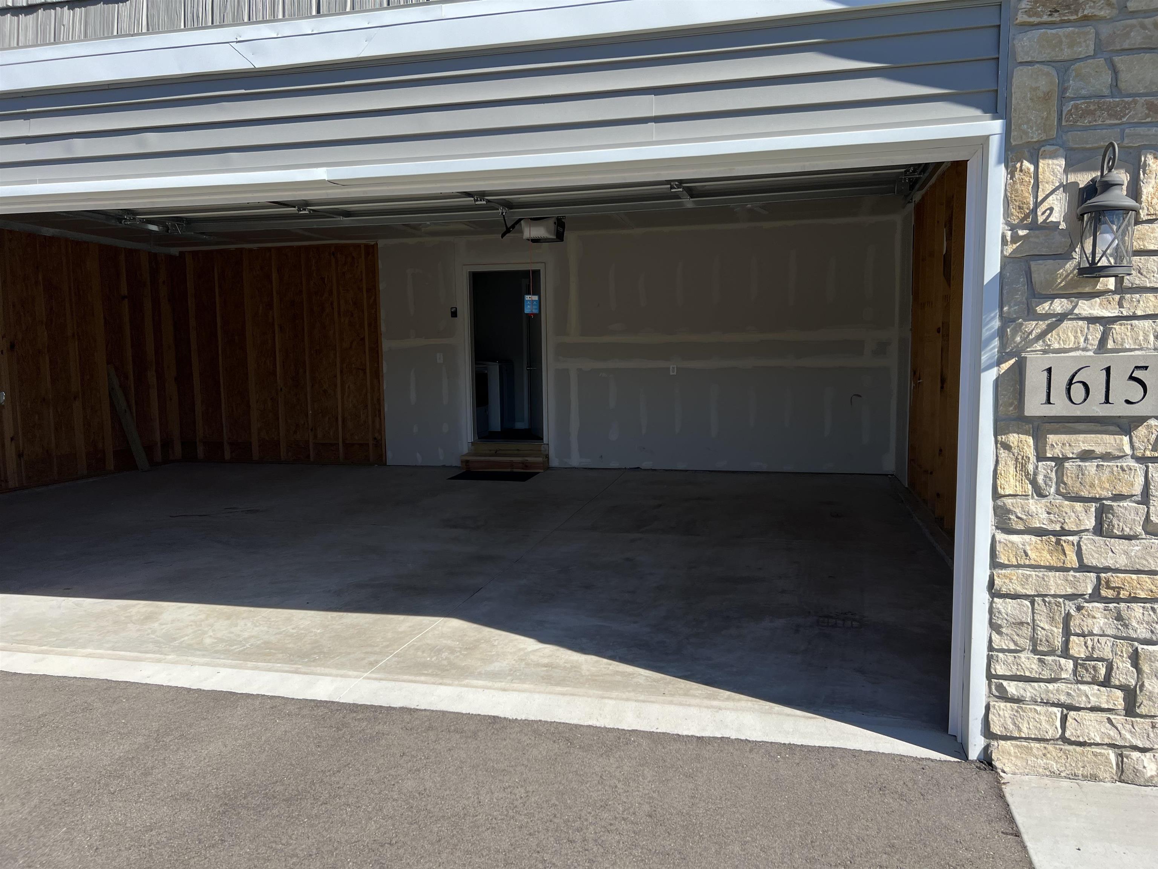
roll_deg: +1.3
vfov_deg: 53.1
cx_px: 579
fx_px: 870
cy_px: 434
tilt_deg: -7.3
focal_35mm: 26
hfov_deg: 67.3
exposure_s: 1/2404
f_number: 1.5
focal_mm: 5.7
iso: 50
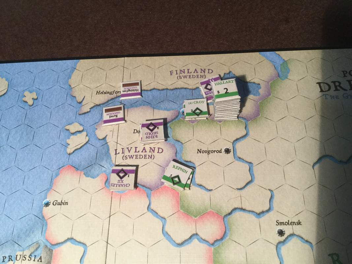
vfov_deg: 45.4
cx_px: 176
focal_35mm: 31
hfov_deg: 58.4
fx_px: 315
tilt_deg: -63.0
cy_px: 132
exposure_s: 1/33
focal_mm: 3.3
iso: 50
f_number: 2.4
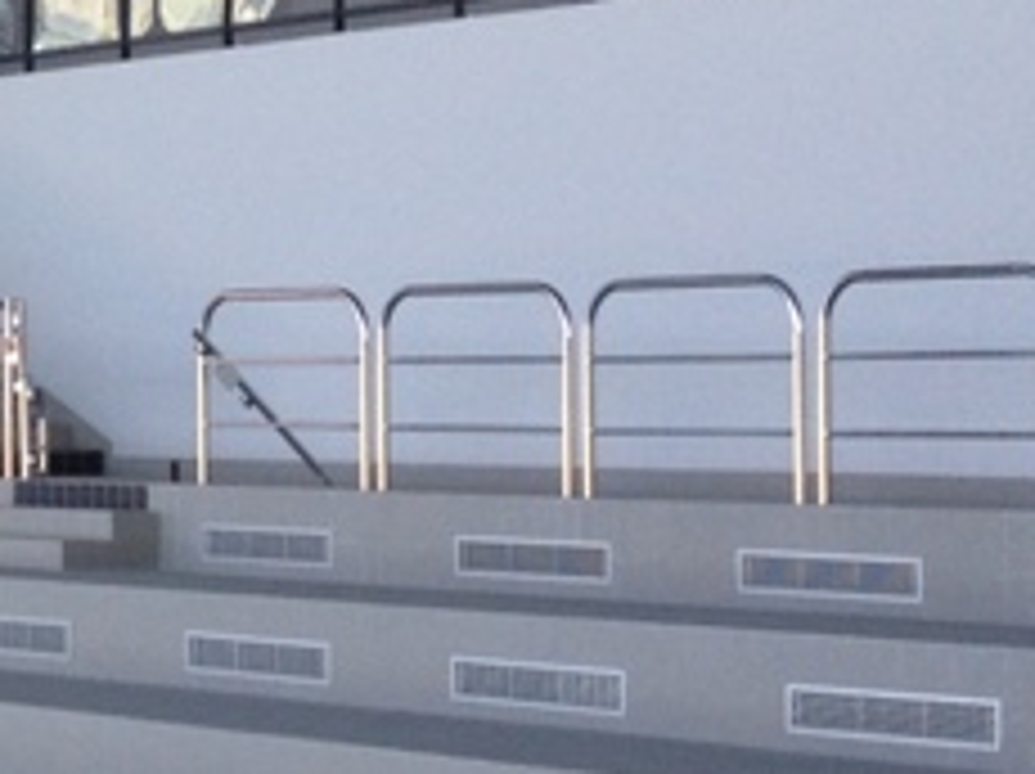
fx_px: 4659
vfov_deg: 9.5
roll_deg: -0.3
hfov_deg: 11.6
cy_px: 292
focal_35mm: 156
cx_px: -945
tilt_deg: -2.0
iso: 50
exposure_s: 1/60
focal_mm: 4.28
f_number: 2.4
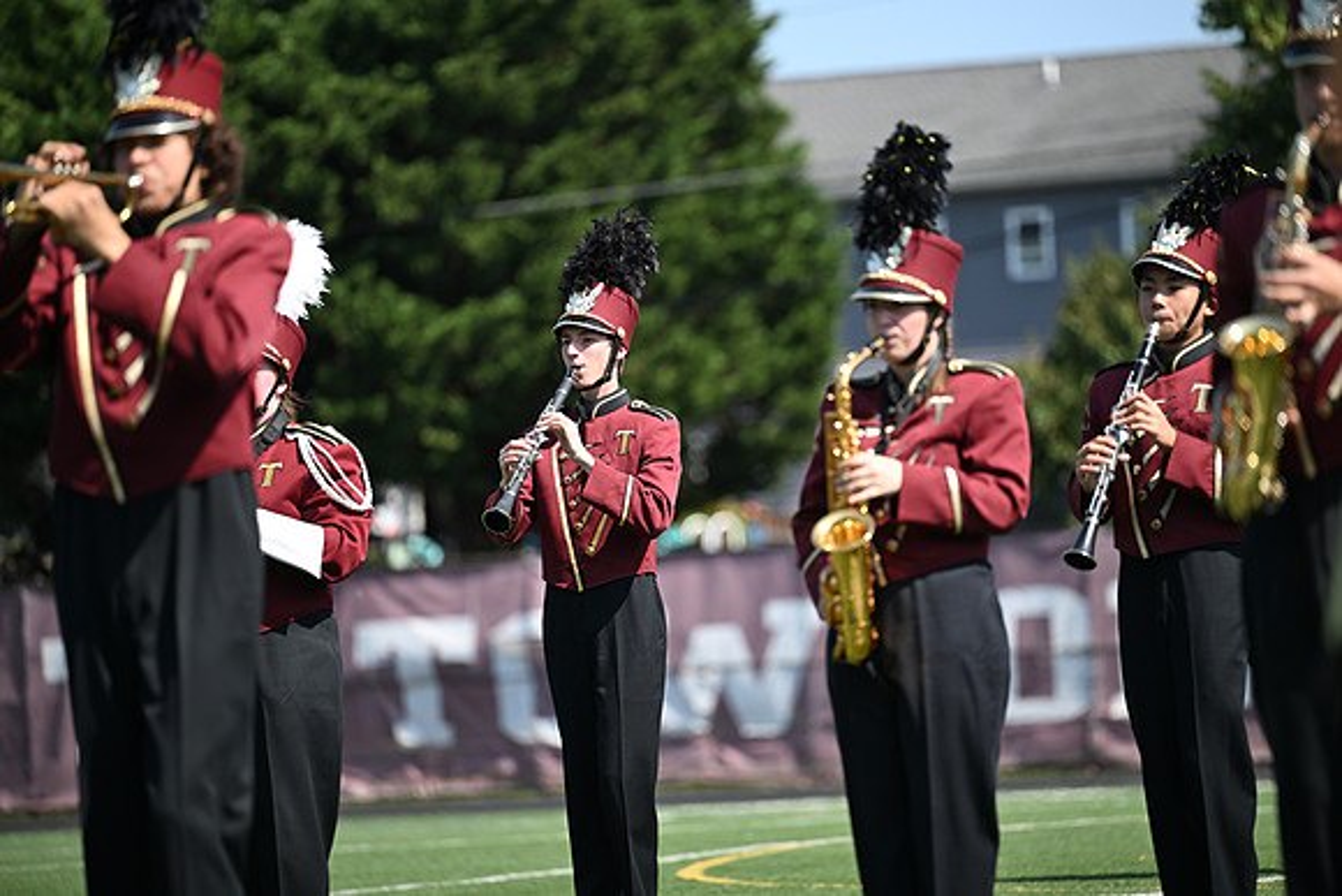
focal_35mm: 200
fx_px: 7457
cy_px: 448
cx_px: 671
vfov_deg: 6.9
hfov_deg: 10.3
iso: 220
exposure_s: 1/2000
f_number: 2.8
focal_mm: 200
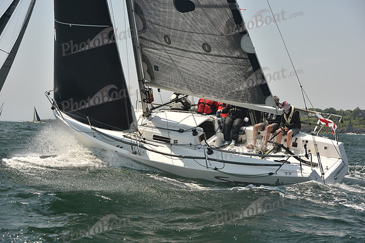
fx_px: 710
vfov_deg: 19.5
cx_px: 182
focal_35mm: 70
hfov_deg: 28.8
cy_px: 122
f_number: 6.3
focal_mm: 70
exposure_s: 1/640
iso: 250
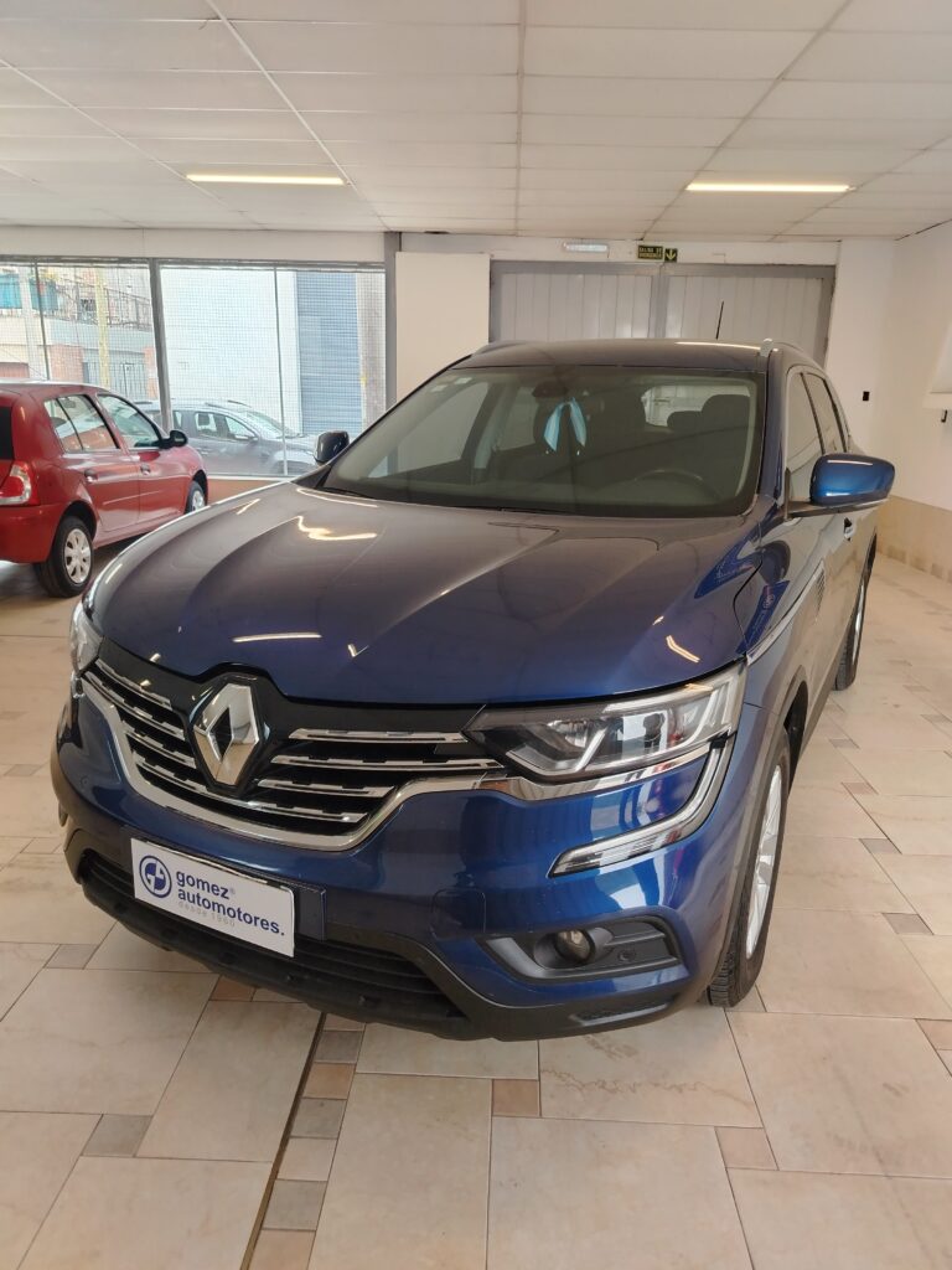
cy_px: 635
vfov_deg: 71.6
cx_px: 476
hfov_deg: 56.8
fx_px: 880
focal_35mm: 24
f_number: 1.75
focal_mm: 5.25
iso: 434
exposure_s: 1/50
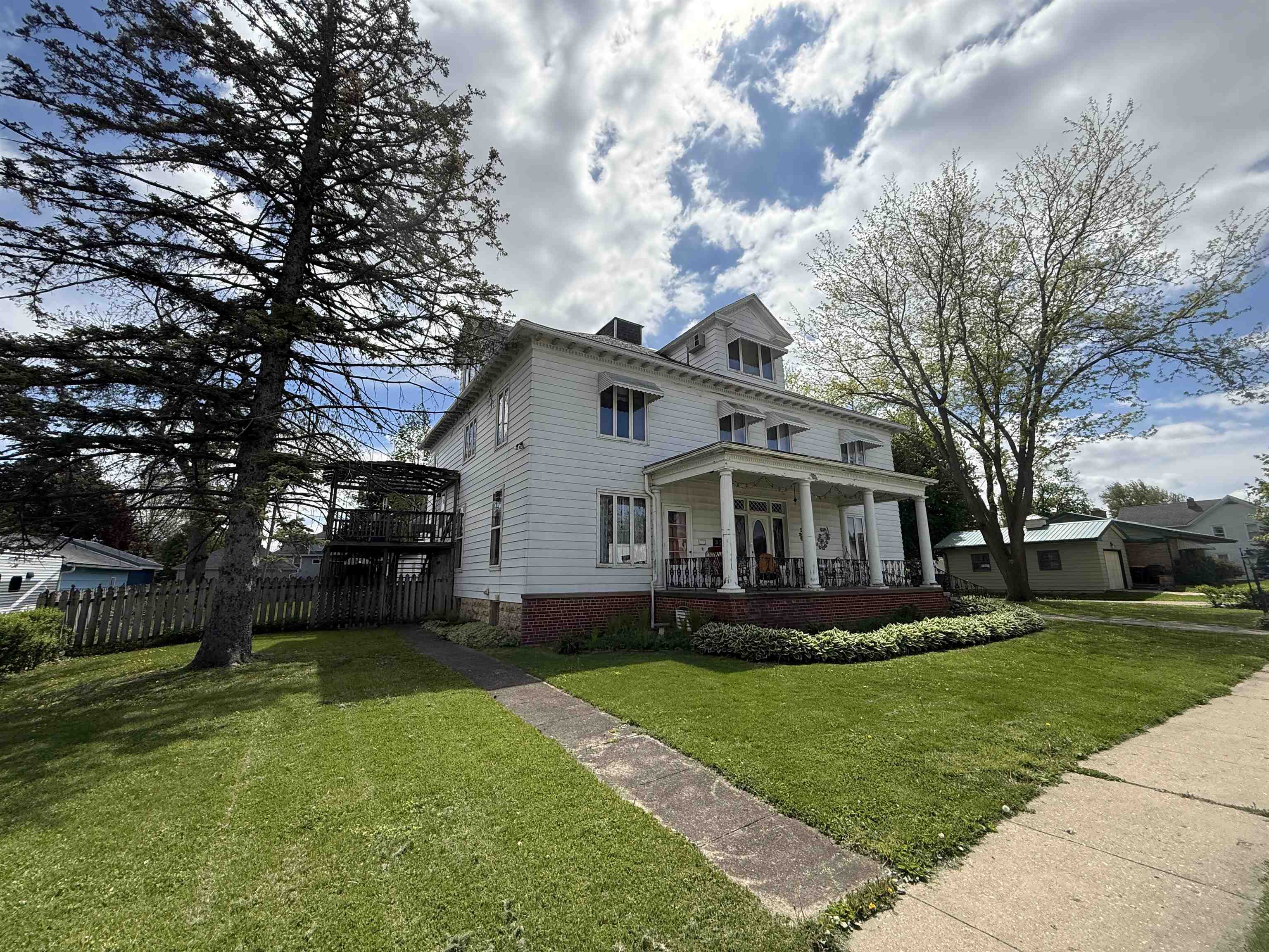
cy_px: 476
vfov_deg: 85.7
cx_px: 634
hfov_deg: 102.1
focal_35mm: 14
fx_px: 513
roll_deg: -0.2
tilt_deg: +12.3
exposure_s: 1/2841
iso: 80
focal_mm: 2.22
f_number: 2.2
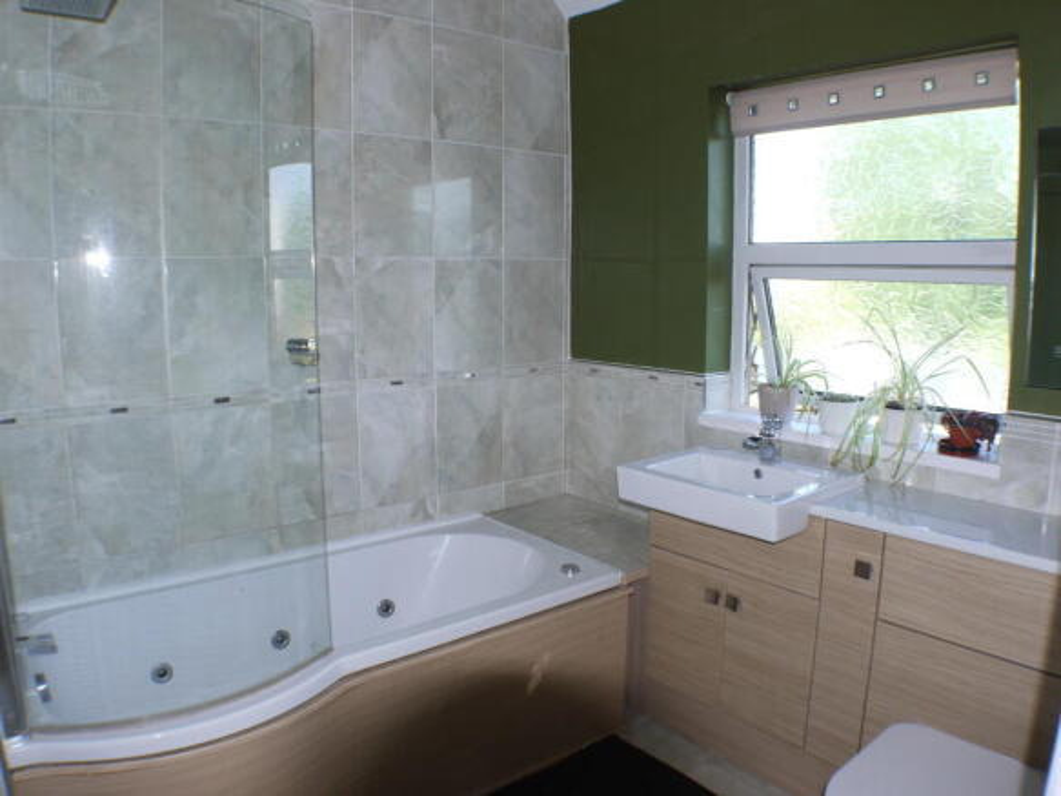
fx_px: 1042
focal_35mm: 34
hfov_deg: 54.0
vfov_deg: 41.8
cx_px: 530
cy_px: 398
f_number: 9
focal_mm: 17
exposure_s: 1/30
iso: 200
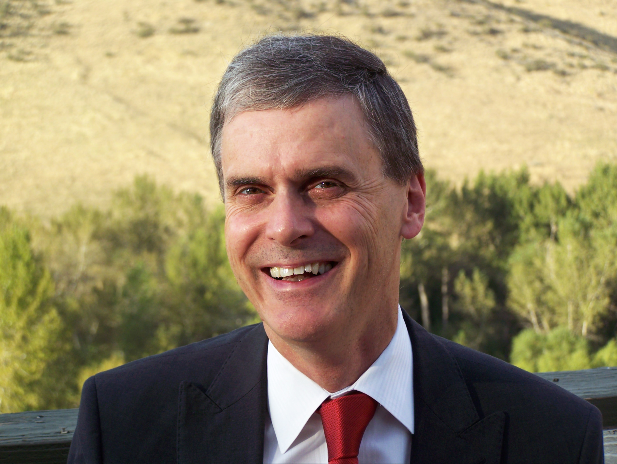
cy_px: 232
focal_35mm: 117
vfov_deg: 12.7
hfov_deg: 16.8
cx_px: 308
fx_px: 2087
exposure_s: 1/320
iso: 80
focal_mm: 19.4
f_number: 3.2
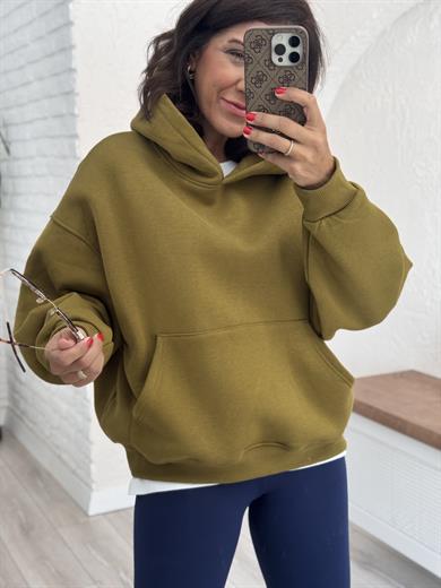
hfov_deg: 30.3
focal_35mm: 48
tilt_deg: -22.2
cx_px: 220
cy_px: 294
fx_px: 815
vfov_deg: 39.7
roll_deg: +2.4
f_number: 1.78
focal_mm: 6.76
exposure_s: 1/91
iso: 100
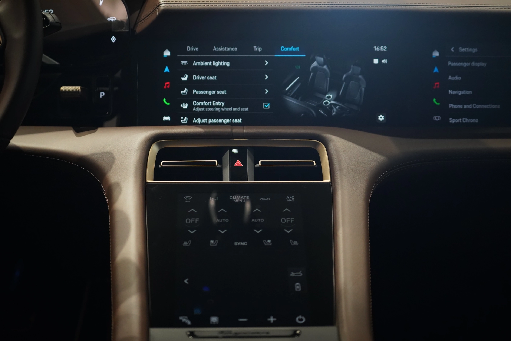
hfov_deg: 28.8
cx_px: 256
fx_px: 994
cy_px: 170
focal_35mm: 70
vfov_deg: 19.5
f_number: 4
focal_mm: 70
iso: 5000
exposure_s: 1/250
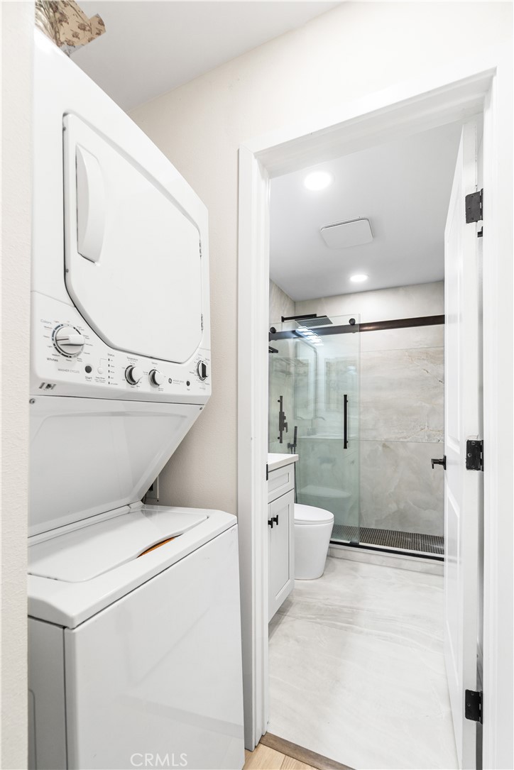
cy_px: 385
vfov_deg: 100.4
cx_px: 257
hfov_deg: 77.4
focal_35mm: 15
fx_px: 321
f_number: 7.1
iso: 100
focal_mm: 10
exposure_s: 1/6
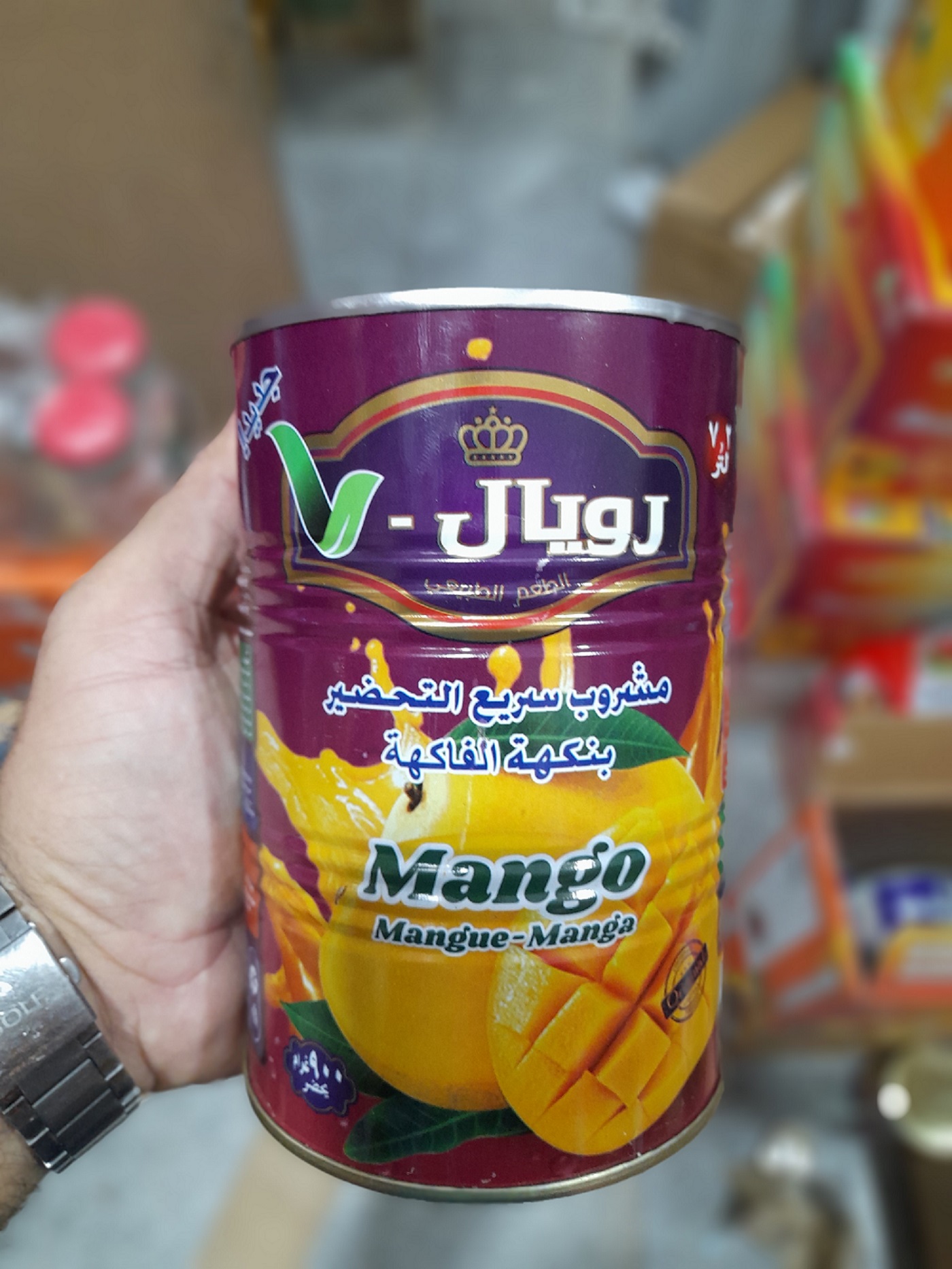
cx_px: 476
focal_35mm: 25
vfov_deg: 69.4
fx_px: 916
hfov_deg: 54.9
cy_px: 634
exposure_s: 1/50
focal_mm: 4.6
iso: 320
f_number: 2
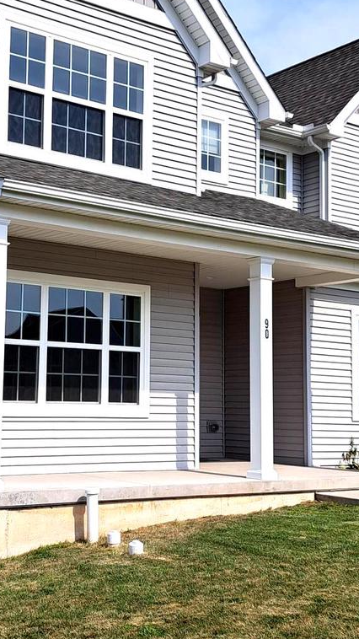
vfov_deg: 39.2
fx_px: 898
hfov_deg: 22.5
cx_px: 126
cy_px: 312
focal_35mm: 53
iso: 50
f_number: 1.8
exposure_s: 1/1401
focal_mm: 5.23
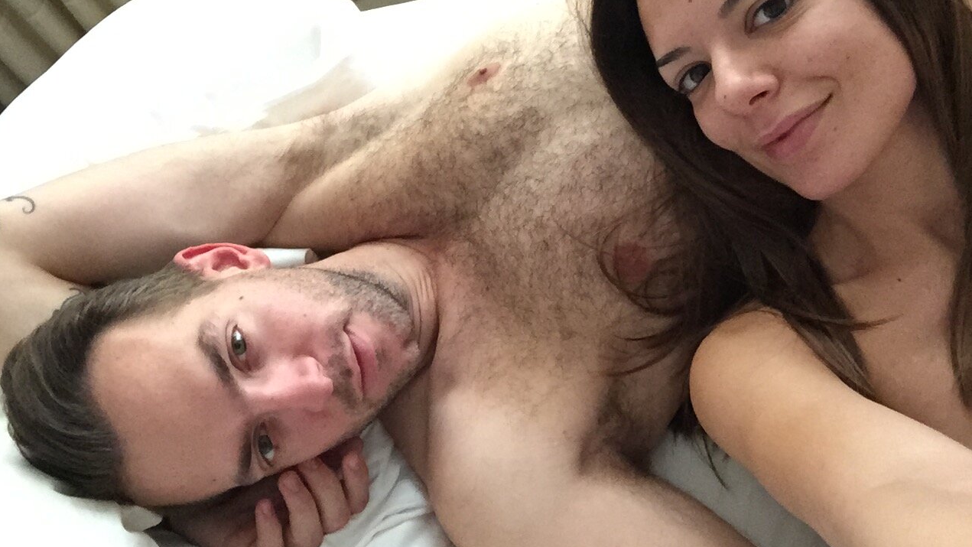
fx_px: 876
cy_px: 231
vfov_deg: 34.6
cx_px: 487
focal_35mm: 34
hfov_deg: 58.0
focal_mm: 2.65
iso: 400
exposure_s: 1/15
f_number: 2.2
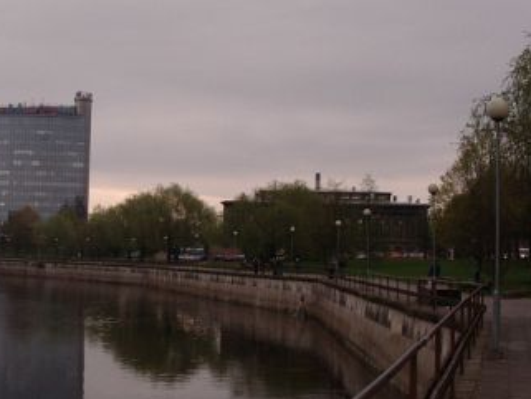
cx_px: 131
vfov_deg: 20.7
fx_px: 1090
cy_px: 171
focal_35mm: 71
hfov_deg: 27.0
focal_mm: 5.8
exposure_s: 1/200
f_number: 4.8
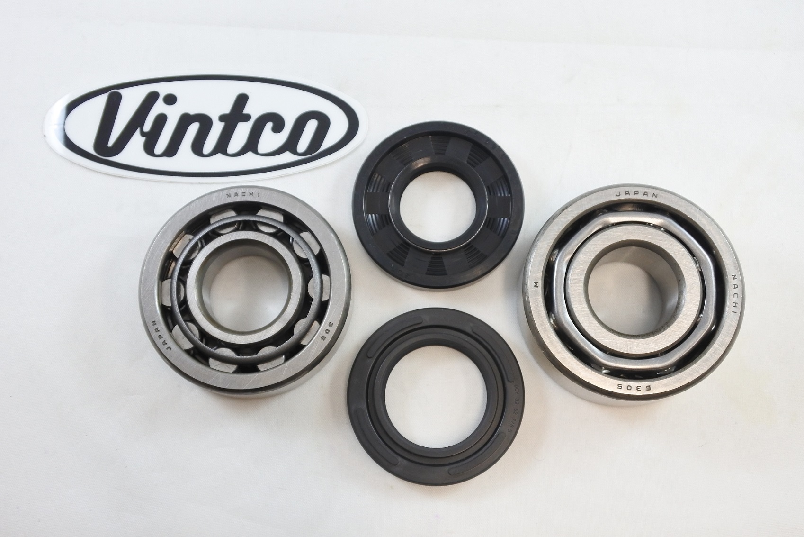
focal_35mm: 40
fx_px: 894
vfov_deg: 33.4
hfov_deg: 48.4
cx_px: 402
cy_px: 268
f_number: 4.2
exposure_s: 1/125
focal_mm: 15
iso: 560
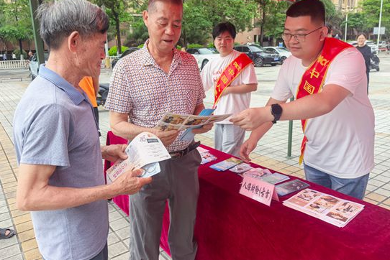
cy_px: 111
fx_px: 314
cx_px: 200
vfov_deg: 44.9
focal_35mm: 29
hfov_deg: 63.6
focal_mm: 6.98
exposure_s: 1/1980
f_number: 2
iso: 320
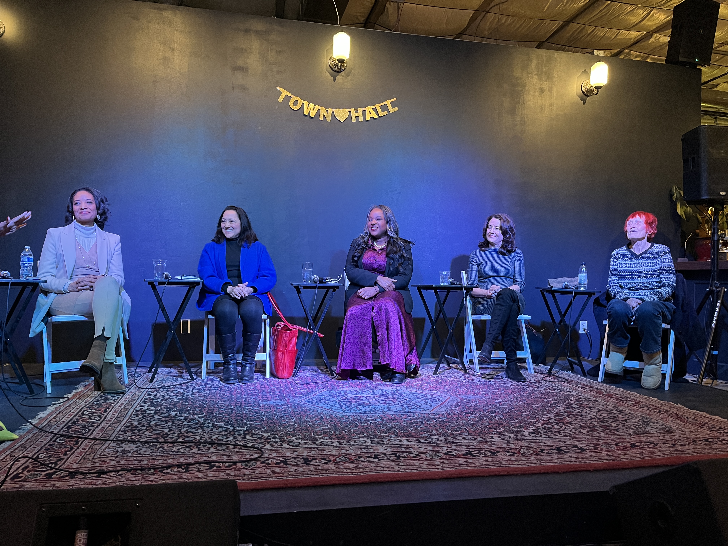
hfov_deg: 67.3
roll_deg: -0.8
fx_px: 547
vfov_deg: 53.1
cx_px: 364
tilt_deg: +2.5
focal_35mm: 26
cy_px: 273
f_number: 1.6
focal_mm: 5.1
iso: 400
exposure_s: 1/60
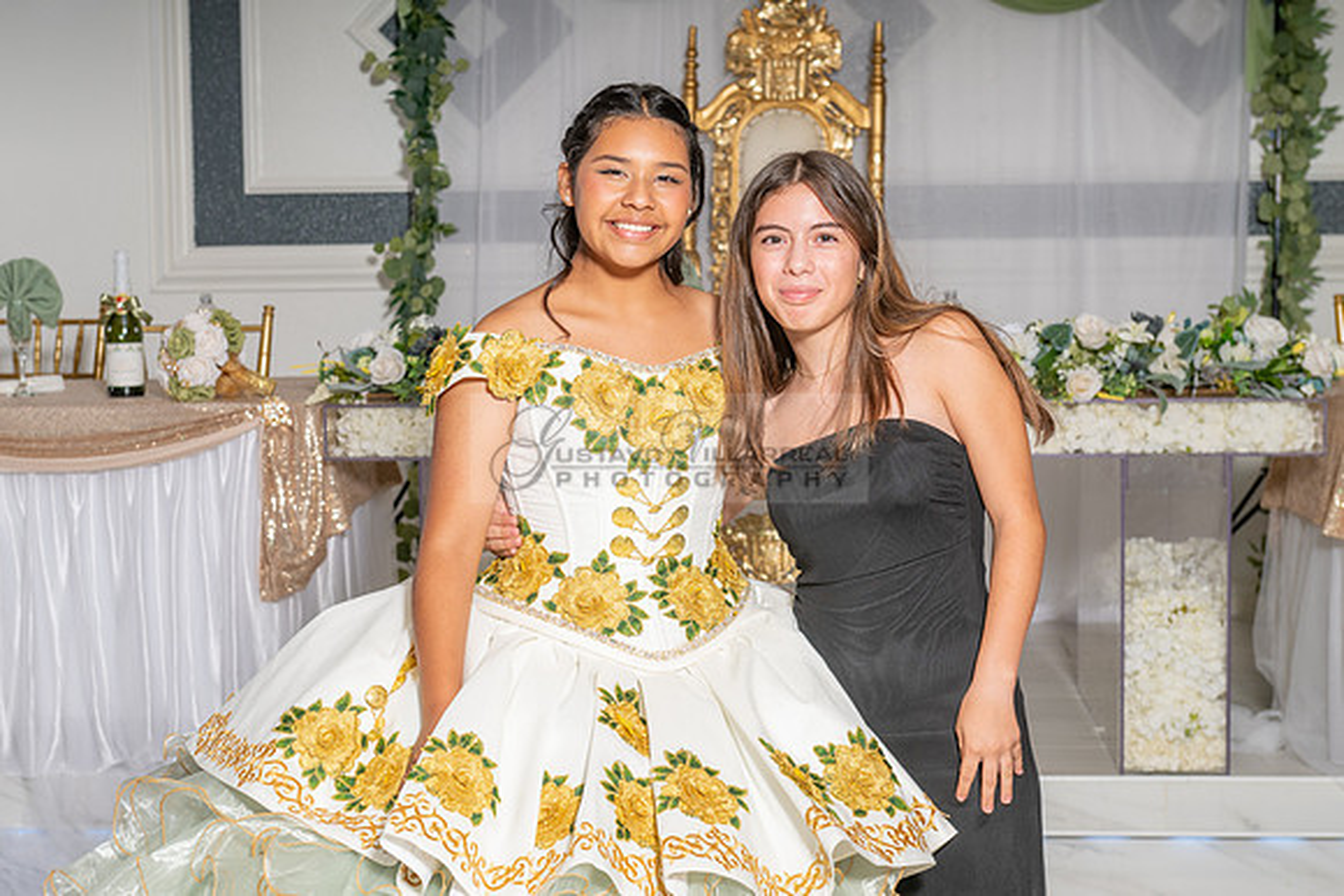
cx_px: 602
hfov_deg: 26.2
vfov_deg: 17.6
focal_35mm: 77
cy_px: 447
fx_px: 2889
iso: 200
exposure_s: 1/200
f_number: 6.3
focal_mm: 70
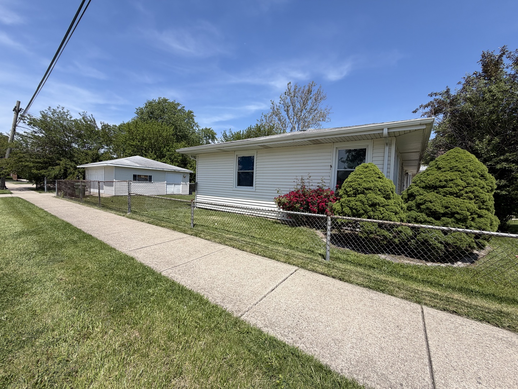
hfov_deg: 102.1
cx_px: 259
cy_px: 194
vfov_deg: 85.7
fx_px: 209
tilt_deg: -1.0
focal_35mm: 14
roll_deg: -2.2
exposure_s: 1/914
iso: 20
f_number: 2.2
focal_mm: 2.22
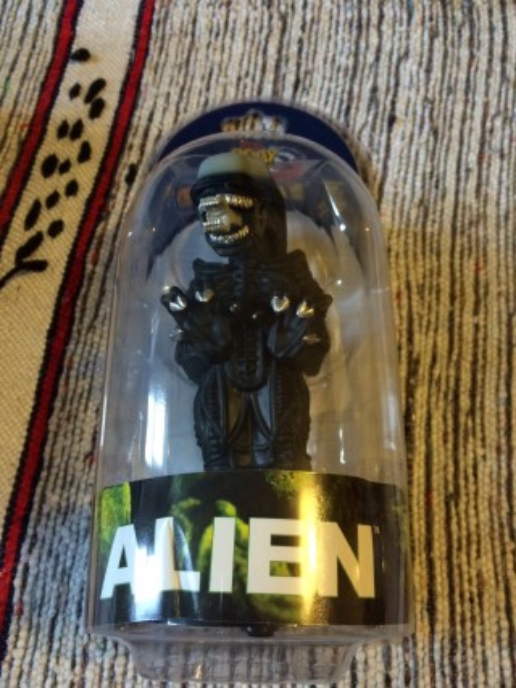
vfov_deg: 61.7
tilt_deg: -69.1
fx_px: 577
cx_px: 258
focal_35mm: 29
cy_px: 344
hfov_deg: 48.2
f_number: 2.2
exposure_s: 1/33
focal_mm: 4.15
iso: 320
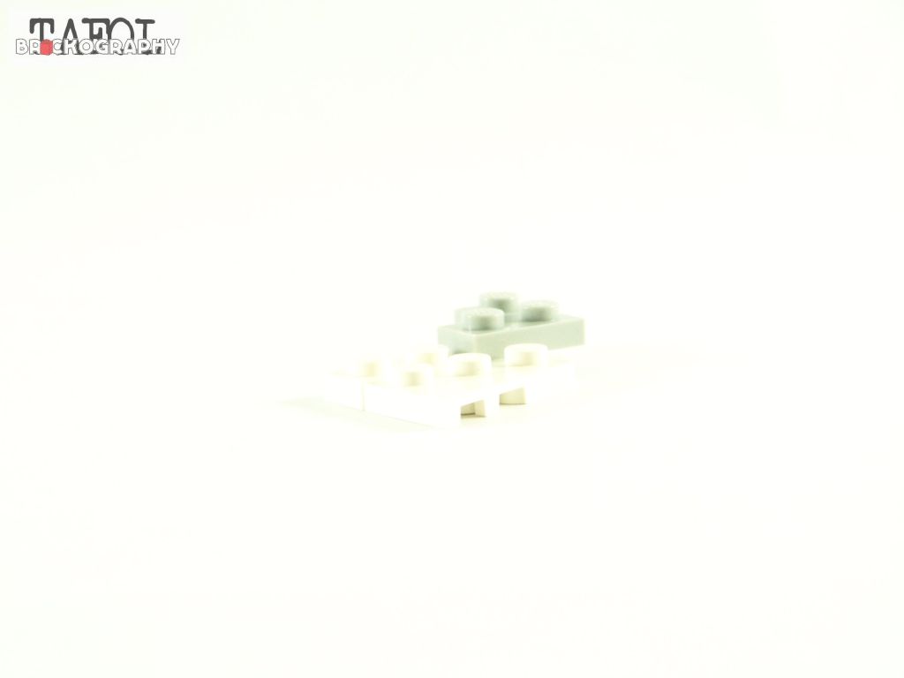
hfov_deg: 15.4
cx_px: 452
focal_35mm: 128
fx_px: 3343
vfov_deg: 11.6
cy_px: 339
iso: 400
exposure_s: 1/60
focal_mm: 21.2
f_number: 3.6
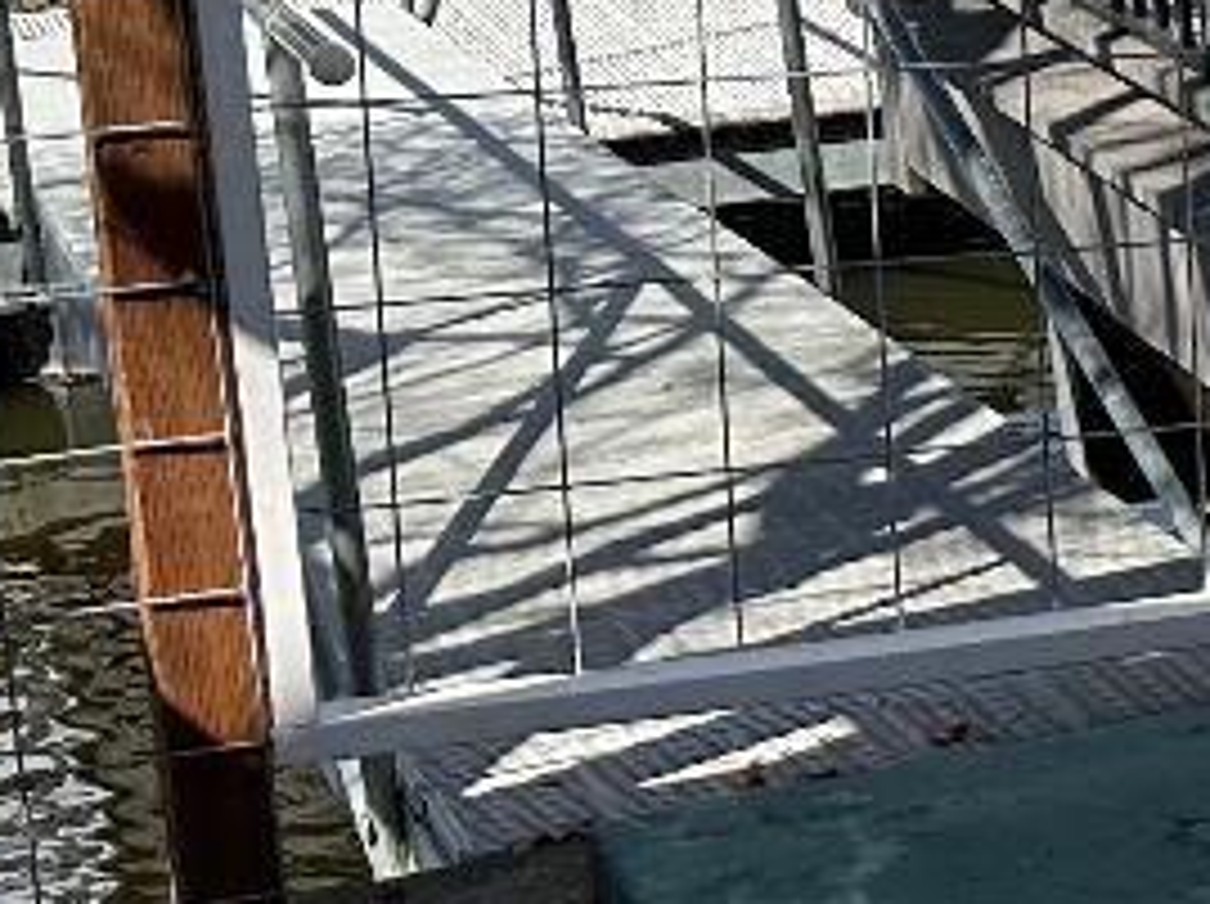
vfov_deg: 11.0
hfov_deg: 12.0
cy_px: 61
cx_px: 2879
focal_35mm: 134
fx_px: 4678
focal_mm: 6.86
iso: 80
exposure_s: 1/3861
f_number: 1.78
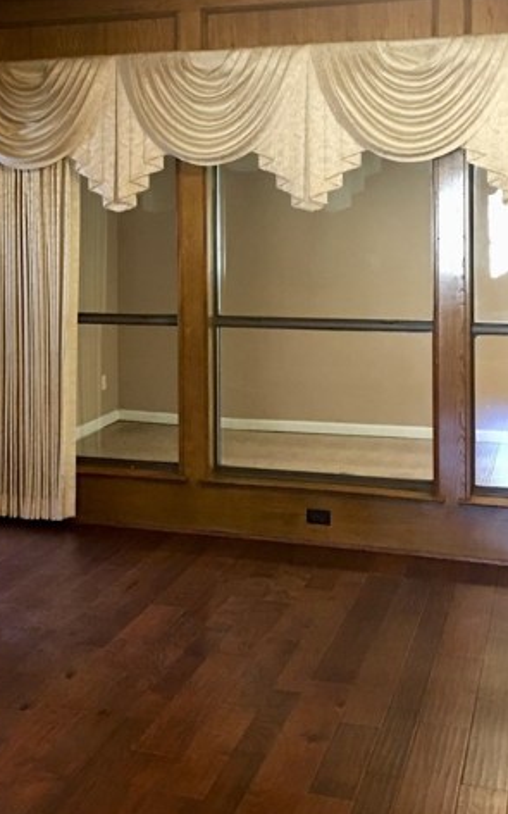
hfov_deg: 25.7
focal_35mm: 50
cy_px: 267
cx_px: 167
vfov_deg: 39.8
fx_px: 1108
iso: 64
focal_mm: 4.15
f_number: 2.2
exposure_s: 1/4
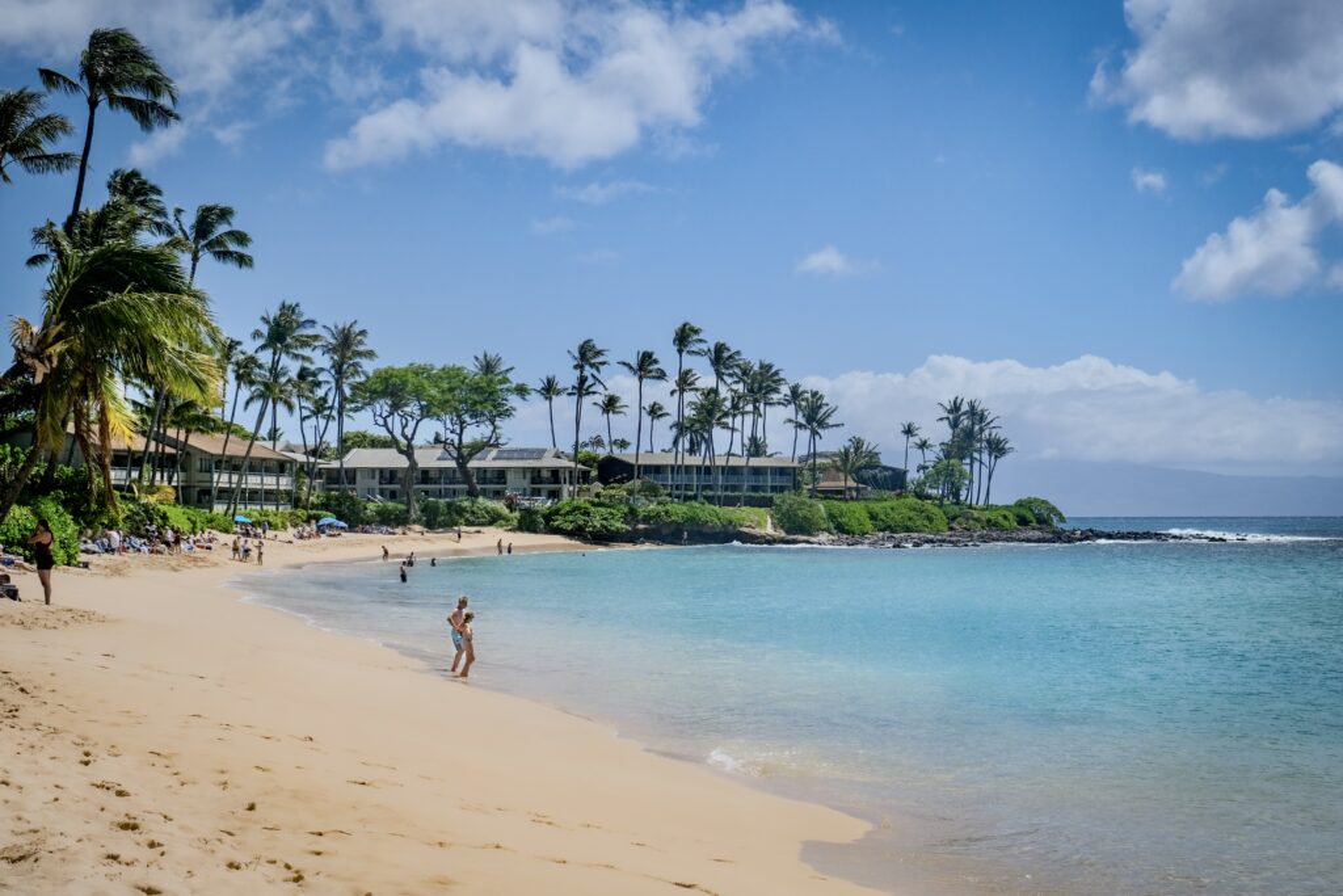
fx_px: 1865
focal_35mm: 50
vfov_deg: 27.0
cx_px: 672
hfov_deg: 39.6
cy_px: 448
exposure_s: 1/2000
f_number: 8
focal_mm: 33.2
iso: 400
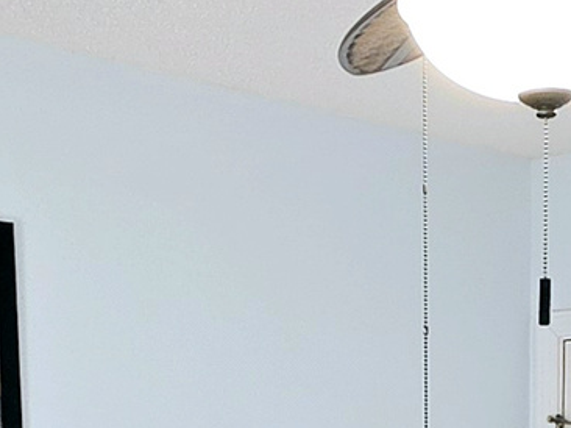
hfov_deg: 19.3
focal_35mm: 101
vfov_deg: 13.0
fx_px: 1665
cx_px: 442
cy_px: 809
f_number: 1.9
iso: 40
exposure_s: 1/120
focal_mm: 2.2
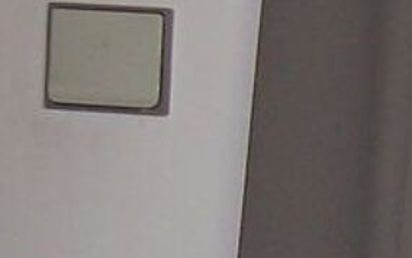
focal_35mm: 179
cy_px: 267
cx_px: 619
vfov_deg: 7.3
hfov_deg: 11.2
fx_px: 2011
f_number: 2.8
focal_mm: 5.6
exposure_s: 1/60
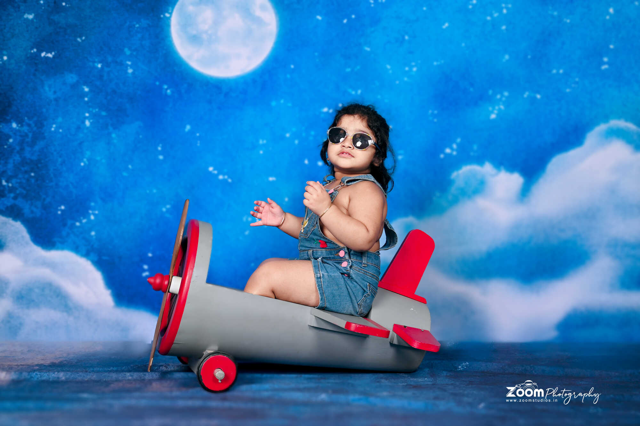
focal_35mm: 49
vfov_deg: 27.5
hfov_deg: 40.4
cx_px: 320
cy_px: 213
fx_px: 871
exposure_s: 1/320
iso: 160
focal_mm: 49
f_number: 4
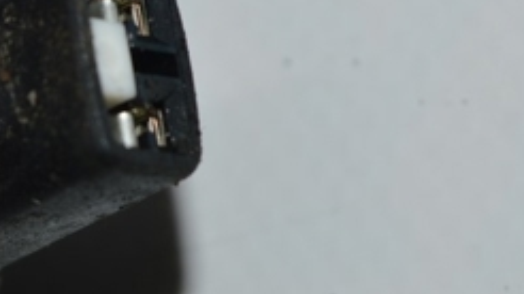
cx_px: 4
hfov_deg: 9.5
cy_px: 108
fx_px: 3115
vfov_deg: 5.4
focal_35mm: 224
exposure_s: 1/60
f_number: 8
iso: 100
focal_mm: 55
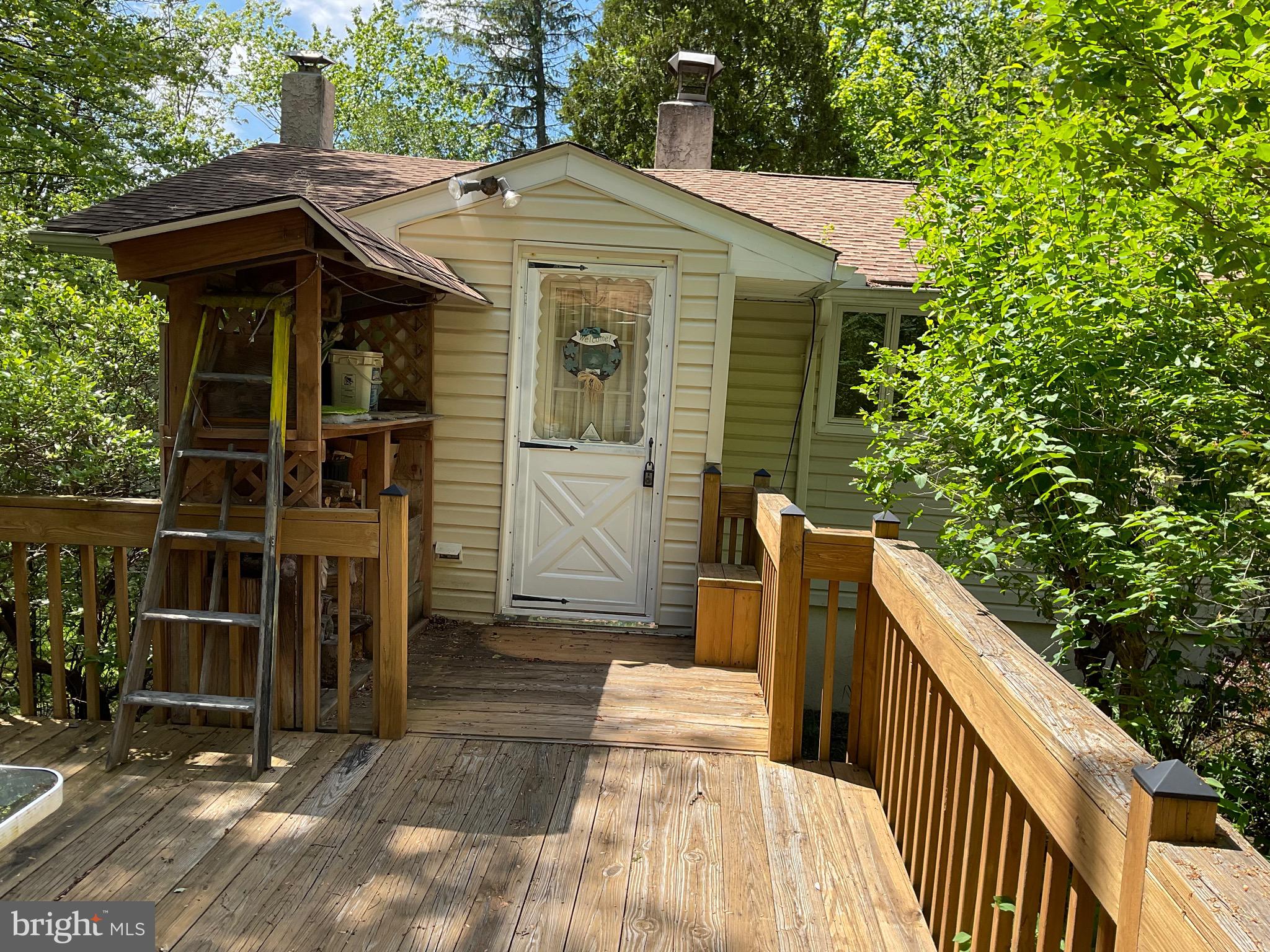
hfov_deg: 61.7
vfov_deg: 48.2
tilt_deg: -6.3
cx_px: 635
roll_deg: -3.1
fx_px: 1064
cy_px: 476
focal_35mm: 29
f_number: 1.8
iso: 16
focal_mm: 3
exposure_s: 1/642
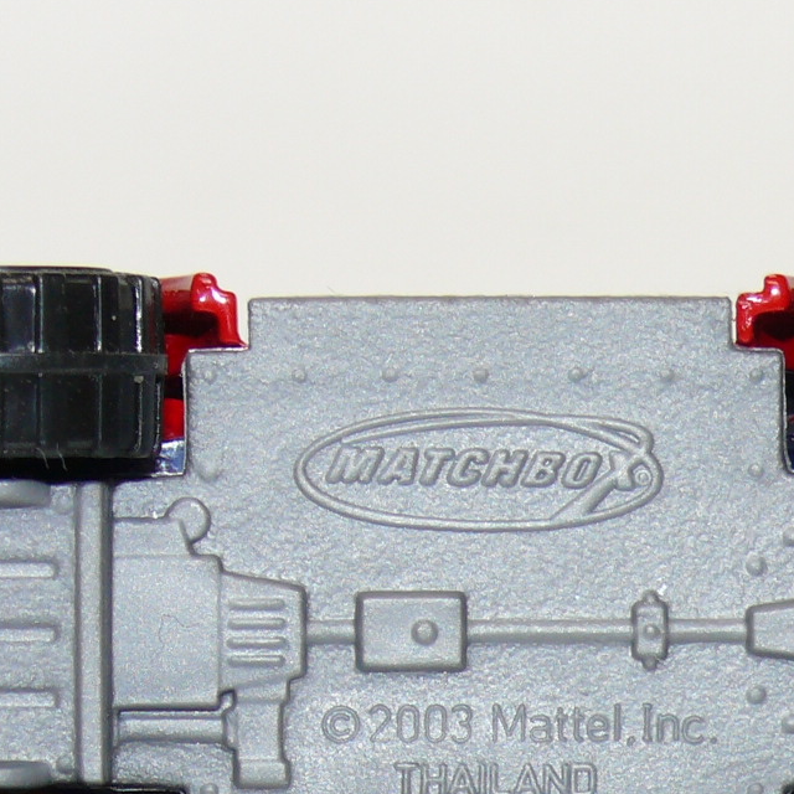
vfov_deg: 8.3
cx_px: 527
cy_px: 646
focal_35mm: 210
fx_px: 5450
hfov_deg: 8.3
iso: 100
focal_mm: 12.9
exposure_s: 1/30
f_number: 4
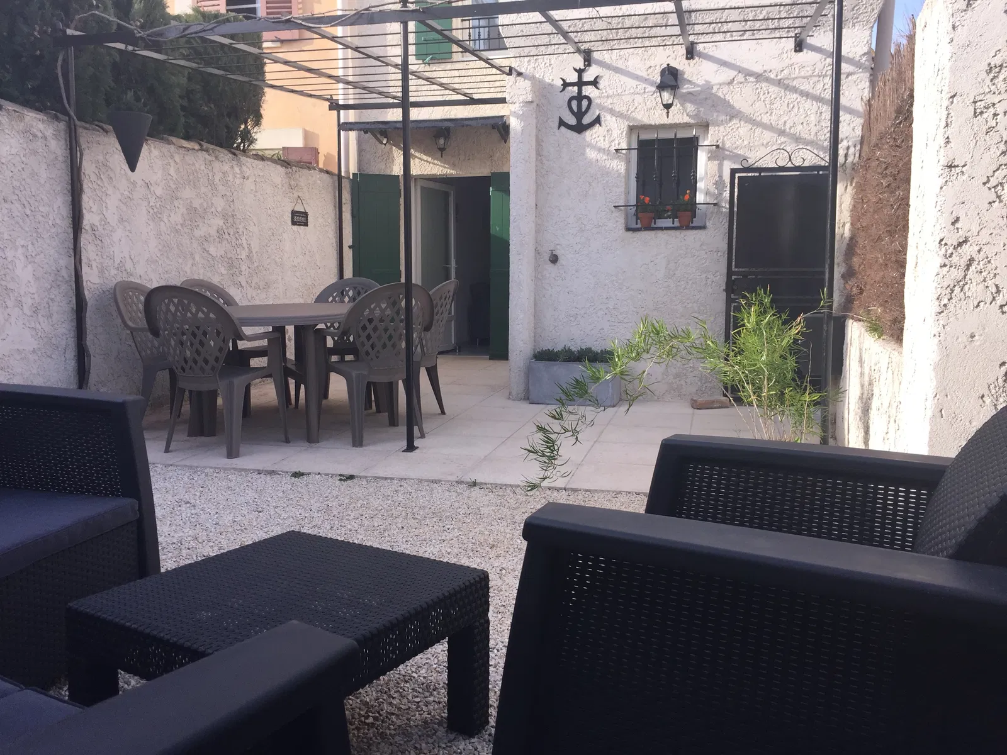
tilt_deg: -6.4
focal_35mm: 29
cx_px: 504
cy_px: 378
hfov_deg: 61.7
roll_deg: -1.0
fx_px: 844
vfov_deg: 48.2
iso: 32
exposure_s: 1/732
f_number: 2.2
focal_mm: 4.15
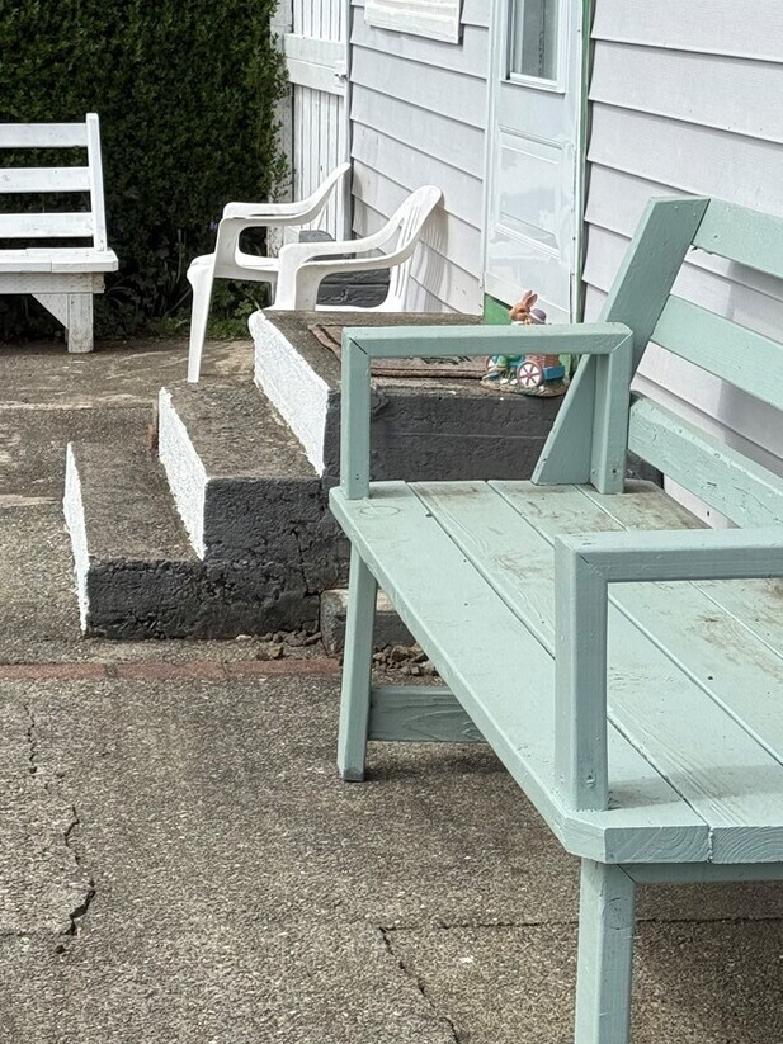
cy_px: 336
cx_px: 138
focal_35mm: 84
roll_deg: +0.3
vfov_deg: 23.2
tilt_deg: -7.6
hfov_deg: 17.4
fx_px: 2534
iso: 64
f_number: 1.78
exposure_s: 1/4329
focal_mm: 6.76
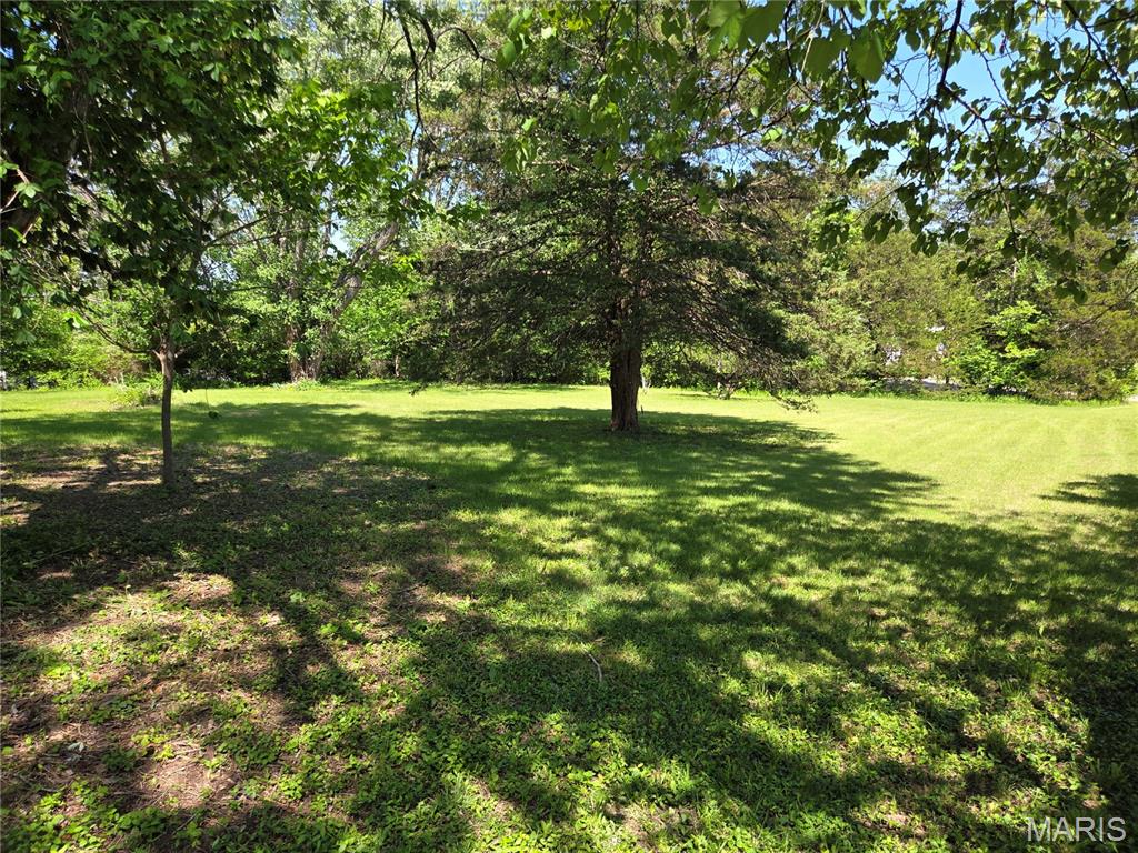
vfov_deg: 58.9
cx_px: 569
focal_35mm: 23
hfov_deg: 73.9
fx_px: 756
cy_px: 426
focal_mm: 5.4
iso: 80
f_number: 1.8
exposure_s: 1/1232
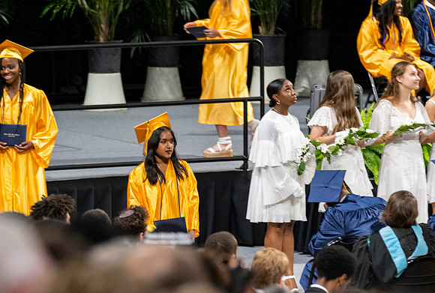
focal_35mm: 337
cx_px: 144
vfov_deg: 4.1
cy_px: 188
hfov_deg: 6.1
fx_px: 4090
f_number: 4
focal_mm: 190
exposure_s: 1/200
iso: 2000
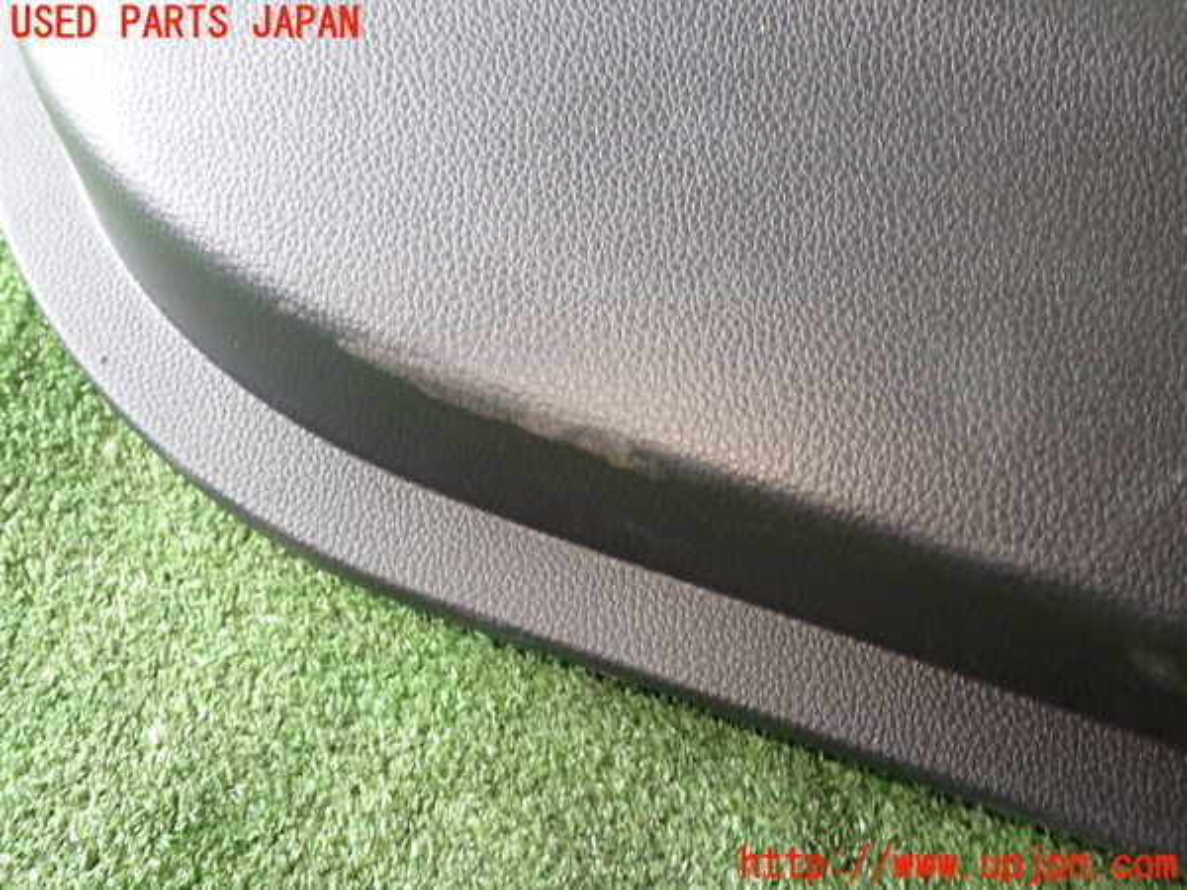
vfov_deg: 46.8
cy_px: 445
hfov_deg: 60.0
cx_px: 594
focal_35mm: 30
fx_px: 1029
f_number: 2.3
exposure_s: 1/30
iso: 320
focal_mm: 5.4
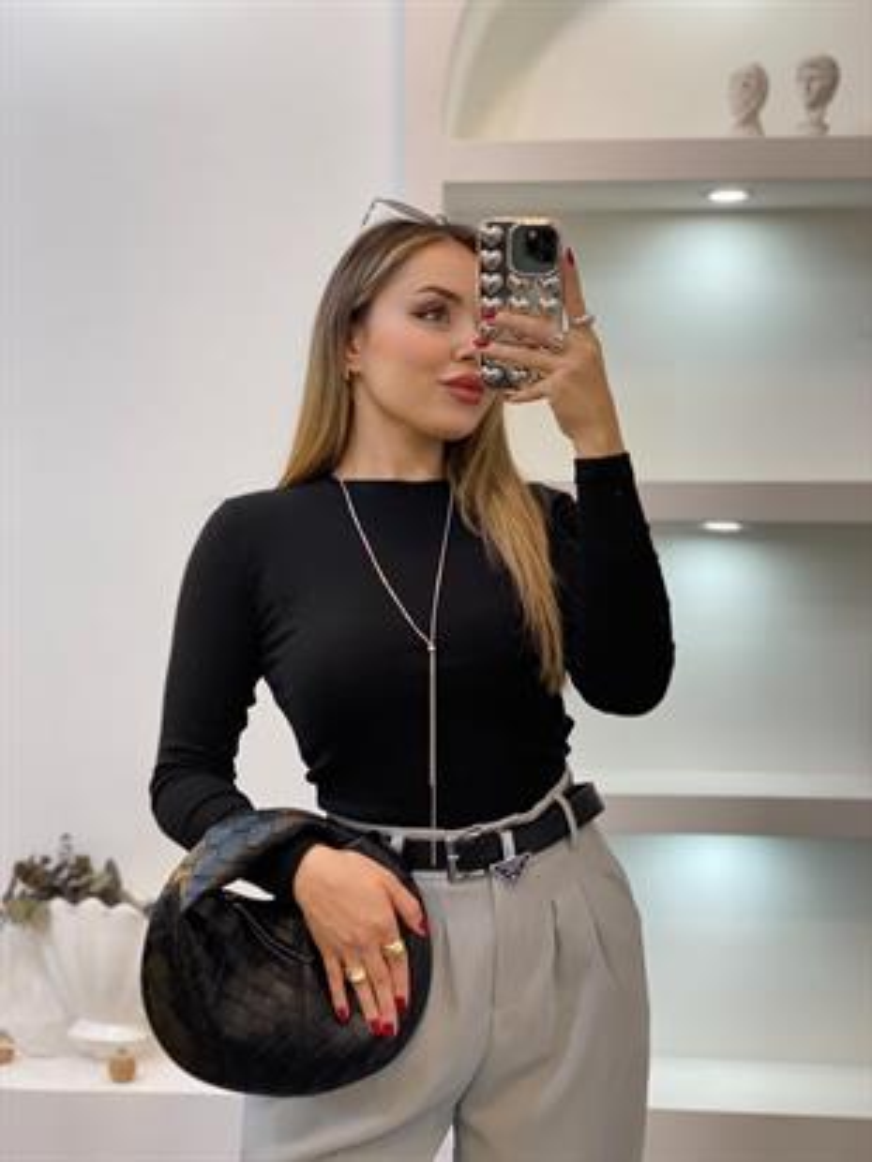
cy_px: 581
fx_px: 1746
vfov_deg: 36.8
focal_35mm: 52
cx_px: 436
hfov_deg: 28.0
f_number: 2
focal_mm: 6
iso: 100
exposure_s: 1/100
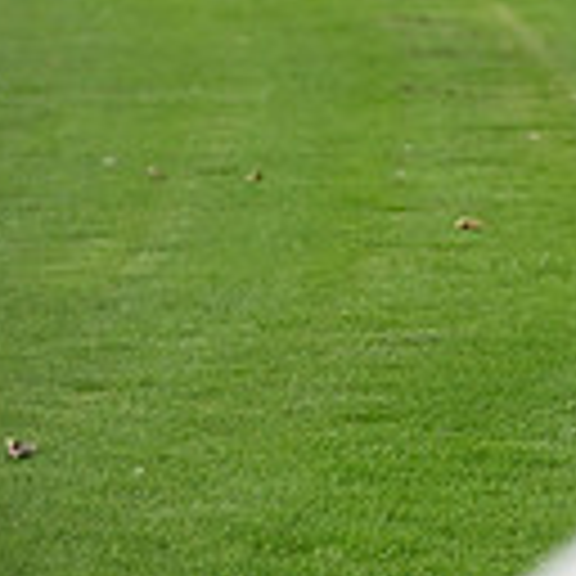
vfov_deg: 3.8
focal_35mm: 461
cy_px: -286
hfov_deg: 3.8
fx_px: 8679
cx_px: 1278
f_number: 4
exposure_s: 1/3200
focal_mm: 120
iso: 1250
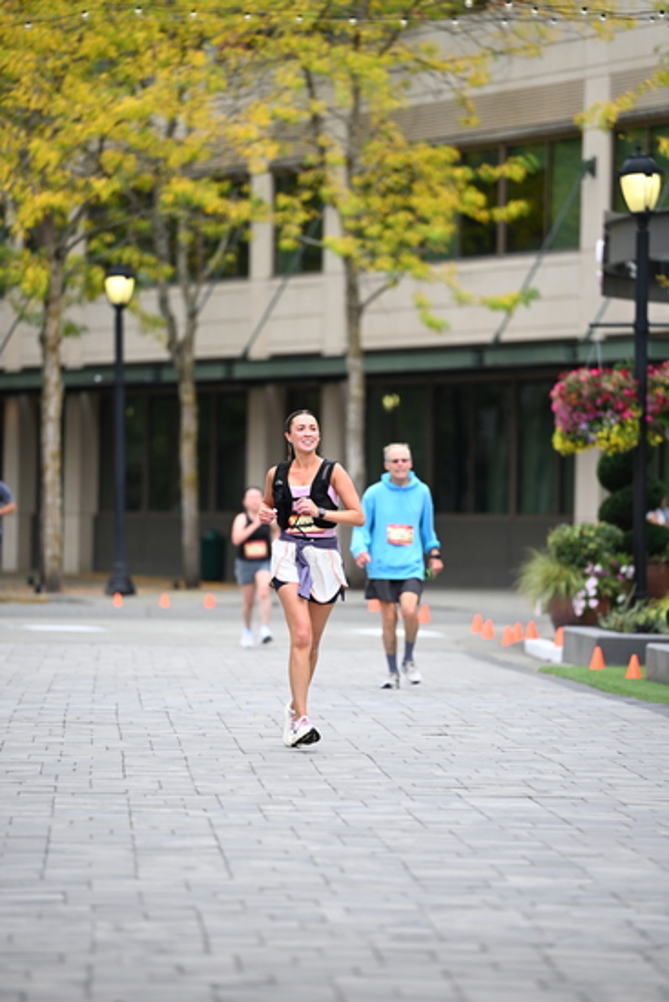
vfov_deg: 10.3
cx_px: 334
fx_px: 5571
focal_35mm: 200
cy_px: 501
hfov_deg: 6.9
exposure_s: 1/2000
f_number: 2.8
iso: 640
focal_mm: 200
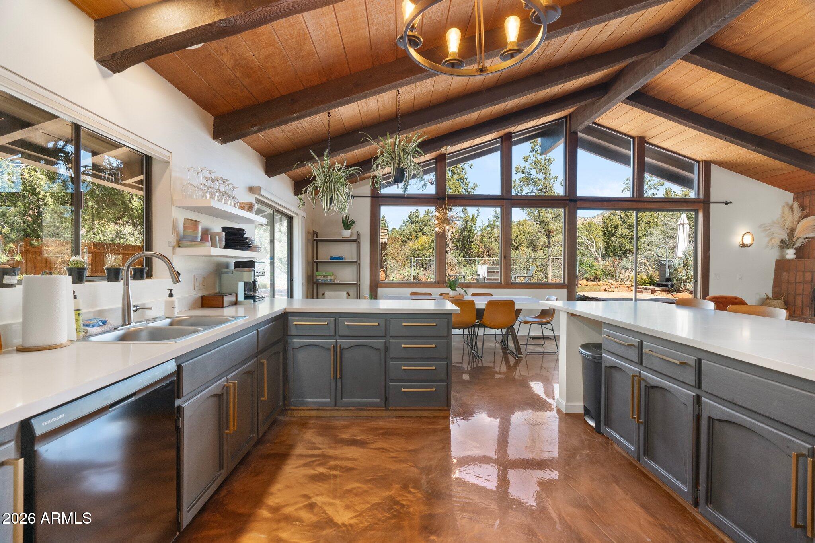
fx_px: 362
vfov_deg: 73.7
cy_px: 272
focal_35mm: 16
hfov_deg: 96.7
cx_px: 408
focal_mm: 16
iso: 1600
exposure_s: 1/6
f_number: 8
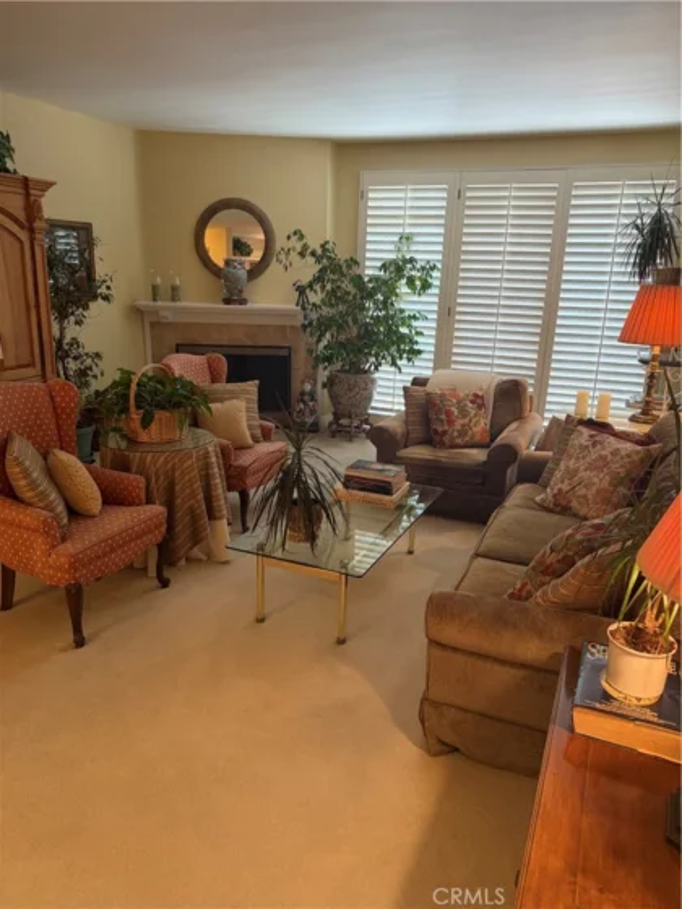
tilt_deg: -15.9
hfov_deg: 56.8
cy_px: 454
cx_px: 341
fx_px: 630
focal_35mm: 24
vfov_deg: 71.6
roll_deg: -2.0
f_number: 1.78
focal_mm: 6.76
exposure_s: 1/60
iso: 125
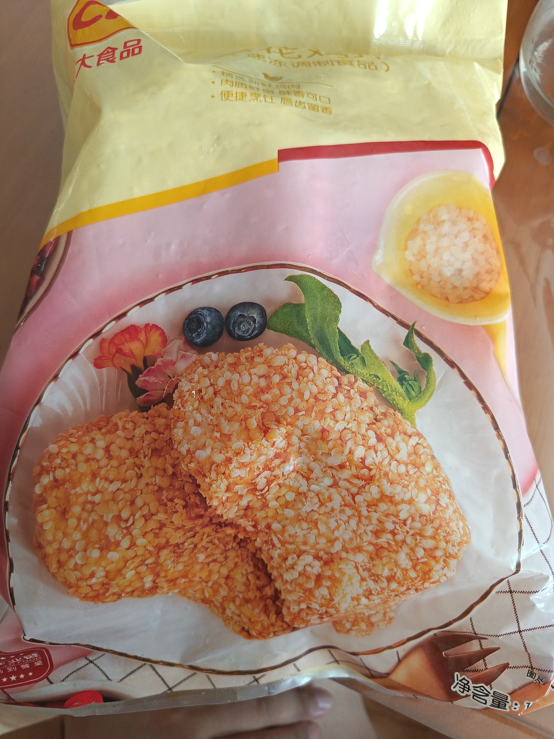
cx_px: 277
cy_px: 370
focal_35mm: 24
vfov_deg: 71.6
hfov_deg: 56.8
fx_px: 512
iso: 1208
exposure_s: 1/100
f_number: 1.75
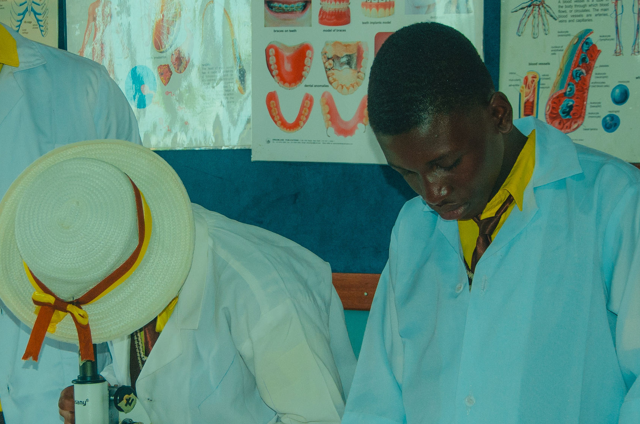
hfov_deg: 15.3
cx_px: 240
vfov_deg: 10.2
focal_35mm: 134
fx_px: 2377
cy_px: 203
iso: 500
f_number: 6.3
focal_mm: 42
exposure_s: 1/125
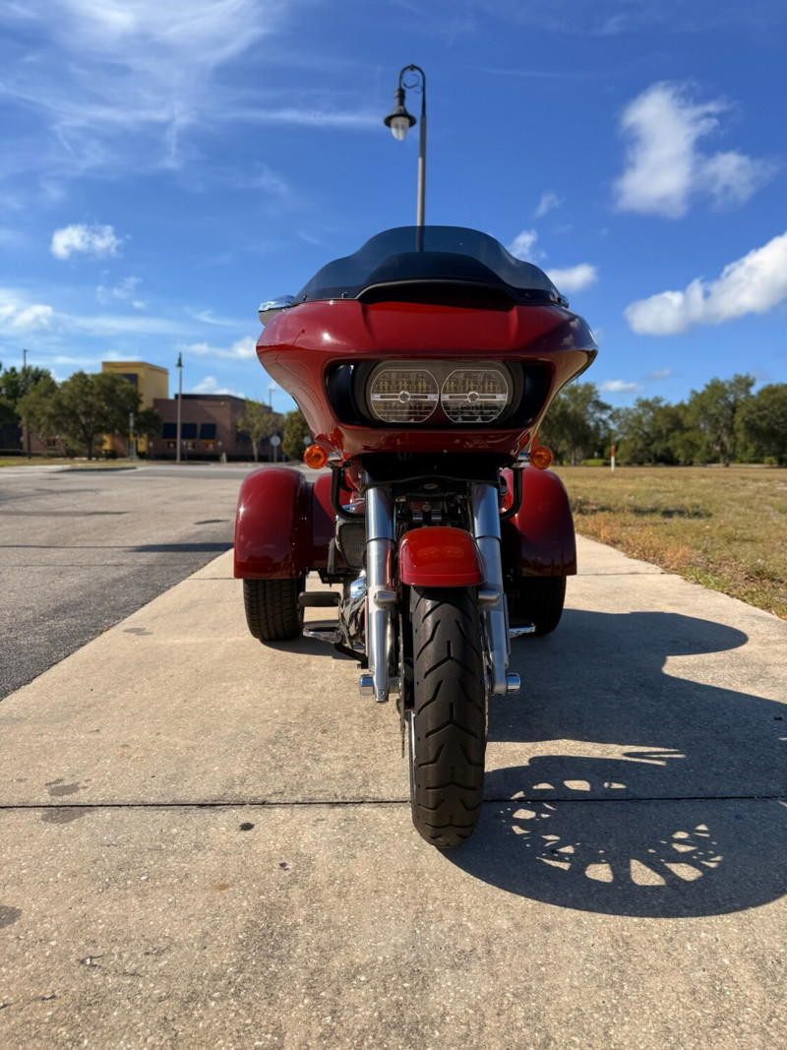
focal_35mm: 24
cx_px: 394
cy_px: 525
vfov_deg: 71.6
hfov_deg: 56.8
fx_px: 728
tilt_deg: -4.2
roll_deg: -0.9
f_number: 1.78
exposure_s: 1/2801
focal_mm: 6.76
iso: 80
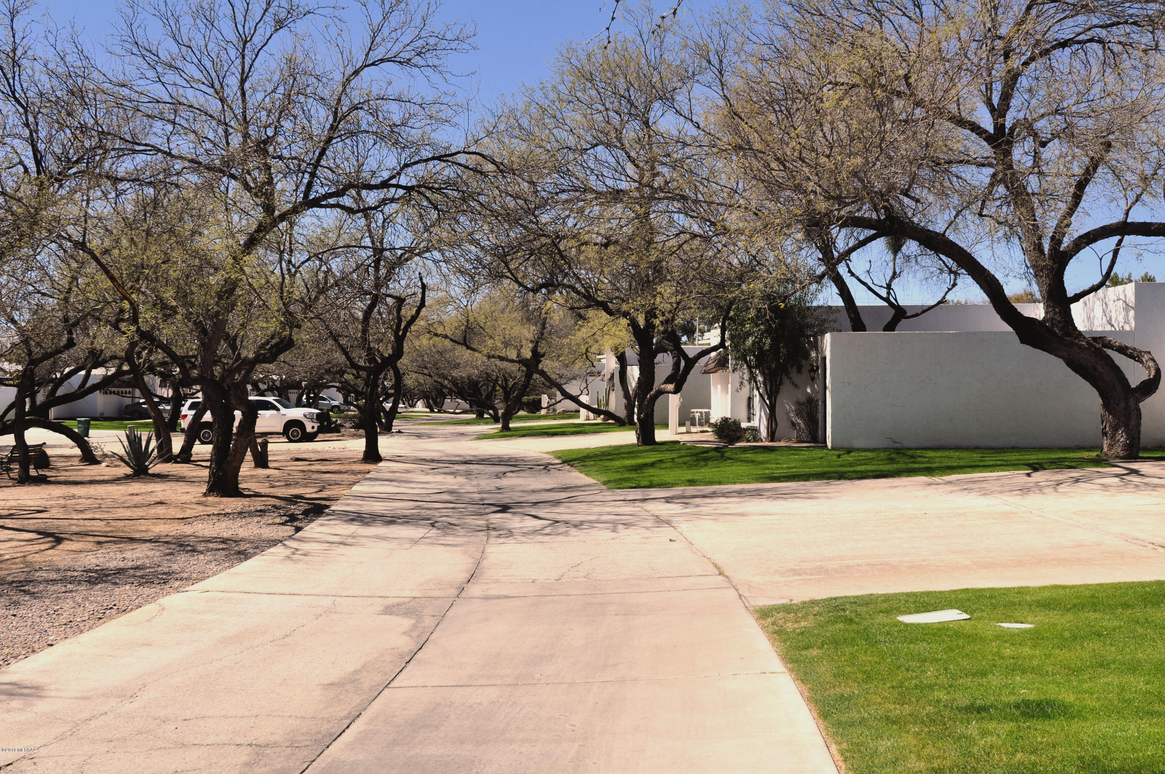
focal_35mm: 36
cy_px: 387
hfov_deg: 53.2
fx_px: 1163
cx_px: 582
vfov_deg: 36.8
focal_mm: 24
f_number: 9
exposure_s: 1/320
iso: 200
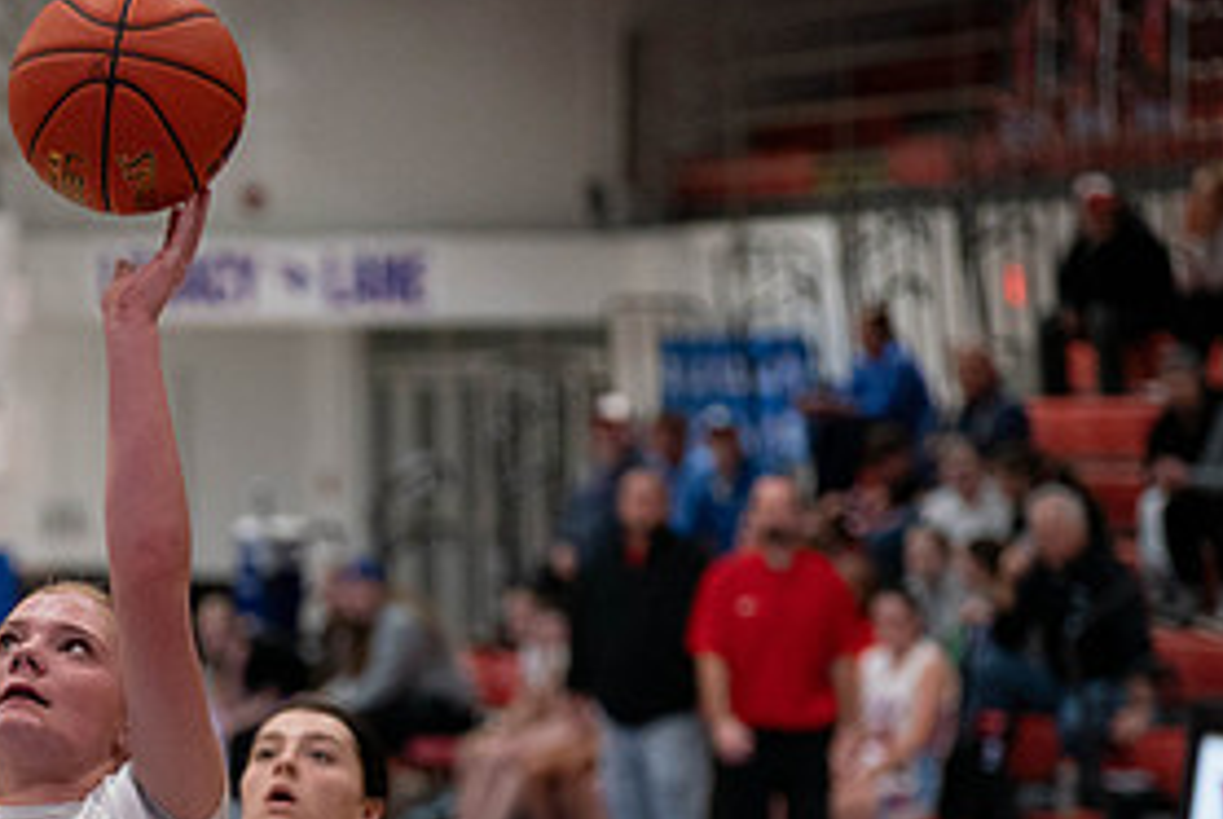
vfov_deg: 6.9
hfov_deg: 10.2
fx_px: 6801
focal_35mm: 200
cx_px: 123
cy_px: 834
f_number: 2.8
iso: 3200
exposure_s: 1/1000
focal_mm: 96
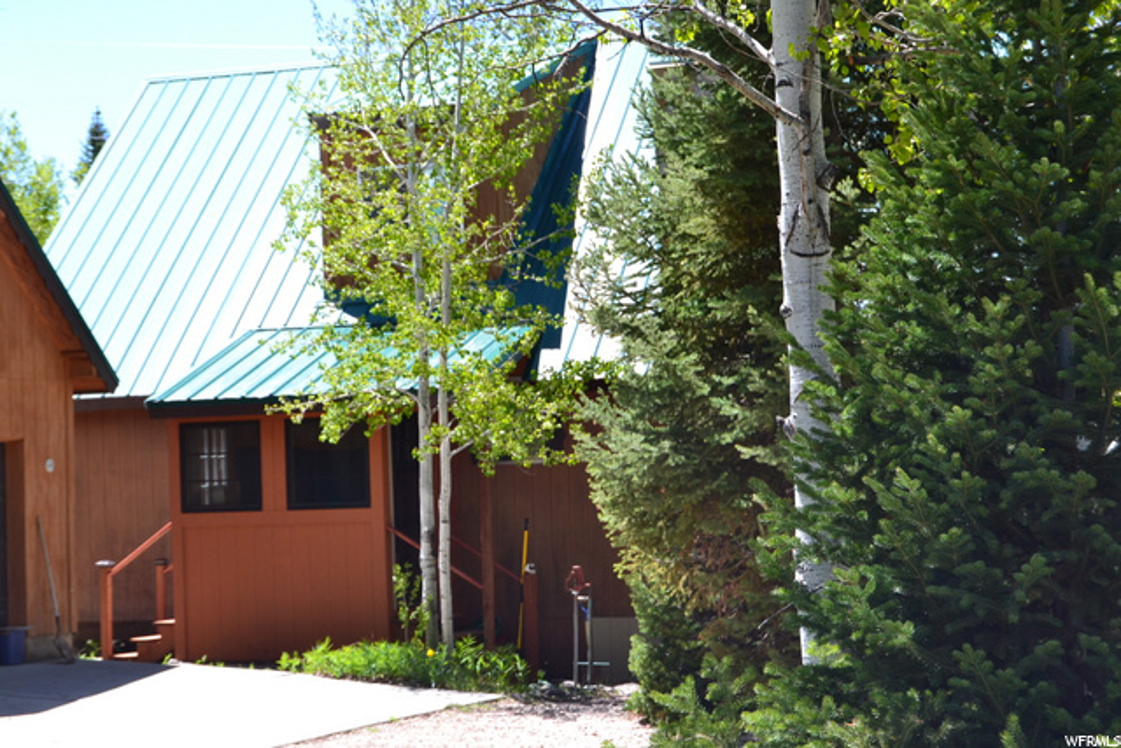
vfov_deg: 16.6
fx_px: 2569
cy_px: 374
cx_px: 560
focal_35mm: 82
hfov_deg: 24.6
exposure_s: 1/200
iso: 400
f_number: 10
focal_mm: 55
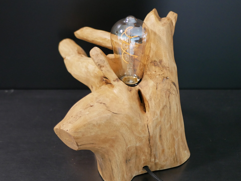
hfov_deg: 29.4
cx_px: 108
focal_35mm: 66
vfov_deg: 22.3
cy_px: 82
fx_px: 460
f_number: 1.7
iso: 1250
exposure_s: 1/60
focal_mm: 25
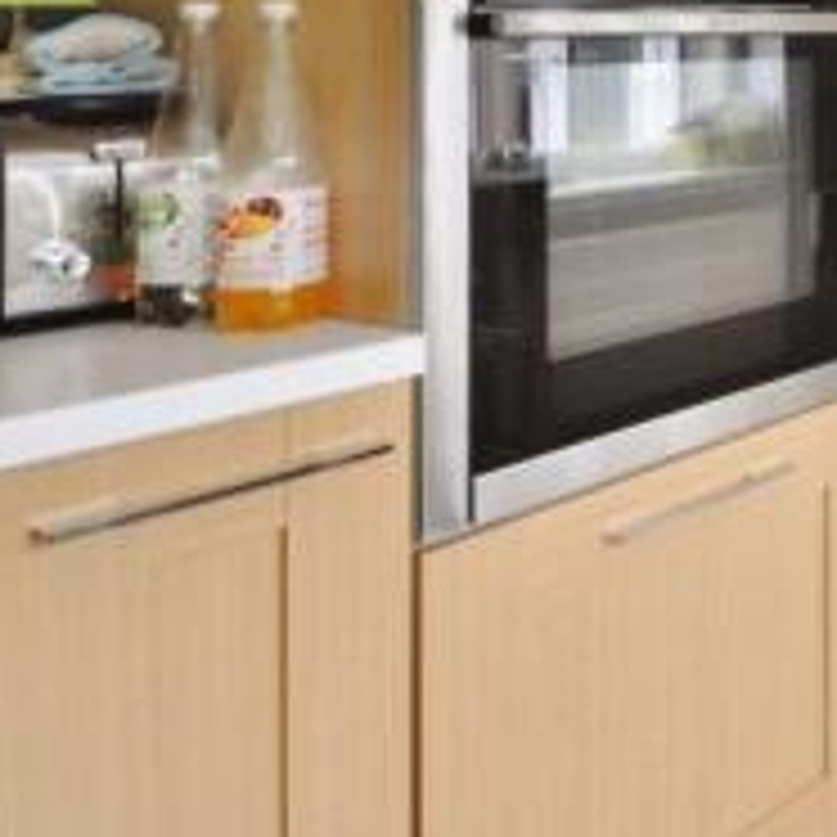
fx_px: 1231
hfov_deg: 27.0
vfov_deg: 34.0
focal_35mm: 45
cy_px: -14
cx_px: 1242
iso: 800
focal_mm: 10
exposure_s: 1/60
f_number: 4
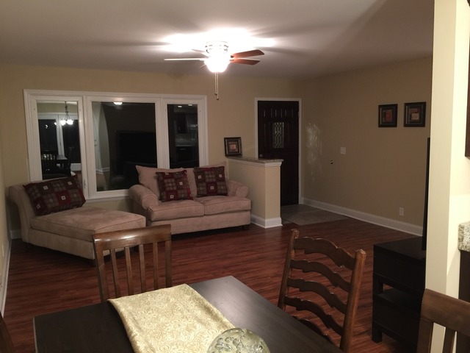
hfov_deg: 61.7
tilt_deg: -6.9
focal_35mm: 29
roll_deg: +1.6
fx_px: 394
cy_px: 176
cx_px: 235
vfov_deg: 48.2
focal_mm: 4.15
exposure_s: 1/4
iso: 64
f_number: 2.2
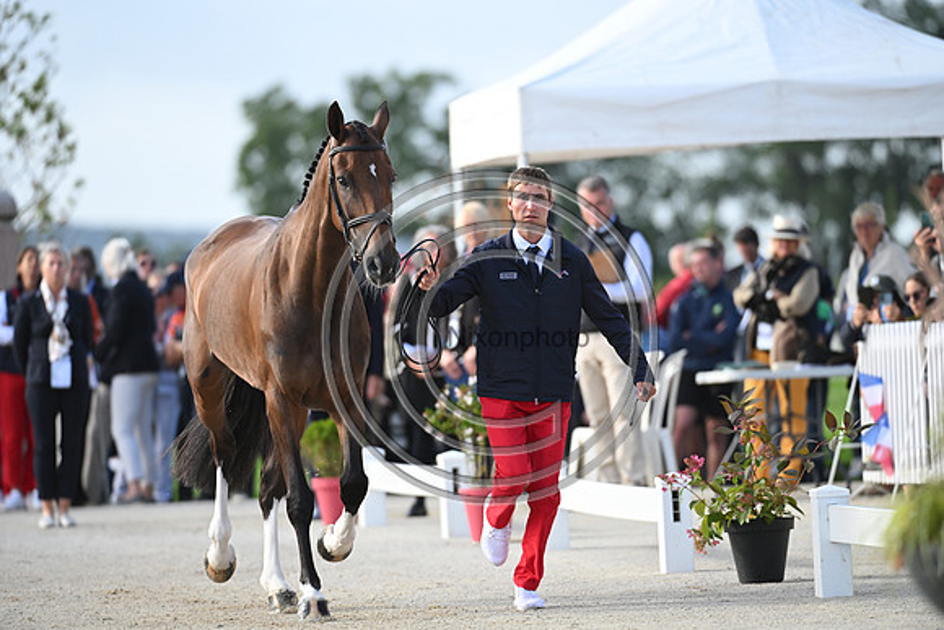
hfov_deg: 5.7
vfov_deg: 3.8
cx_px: 472
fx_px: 9442
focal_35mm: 360
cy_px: 315
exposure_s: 1/1600
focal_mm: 360
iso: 1000
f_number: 5
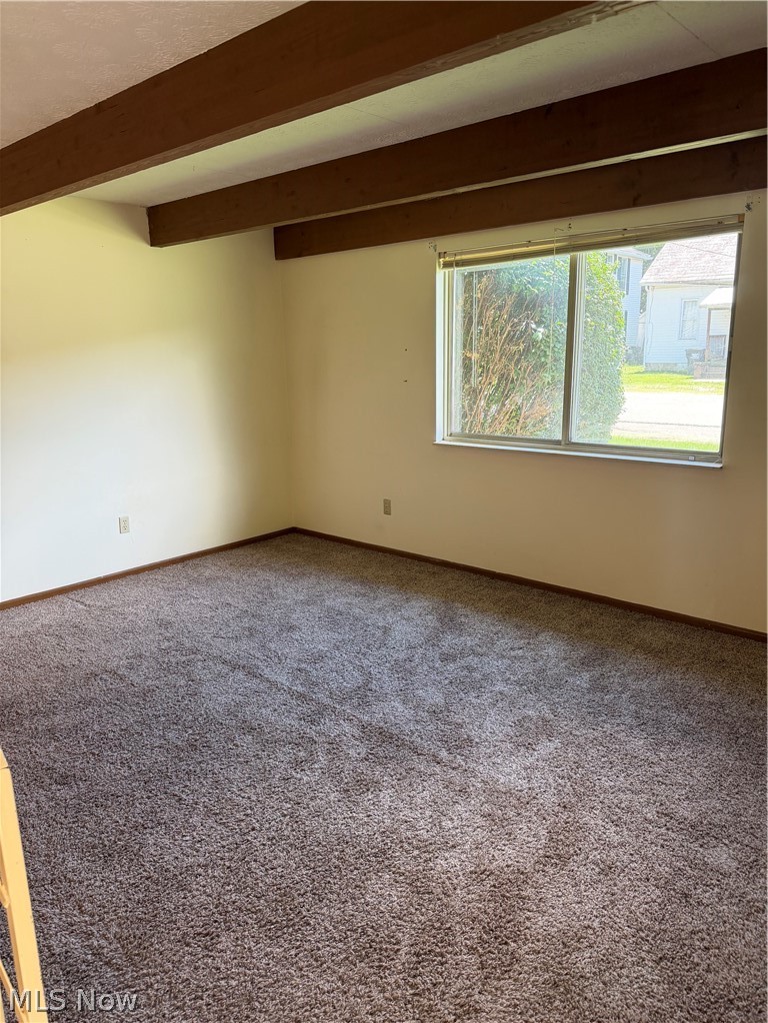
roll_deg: +1.4
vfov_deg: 71.6
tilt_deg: -12.9
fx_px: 710
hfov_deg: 56.8
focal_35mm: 24
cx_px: 384
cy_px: 512
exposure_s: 1/120
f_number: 1.78
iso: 160
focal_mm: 6.76
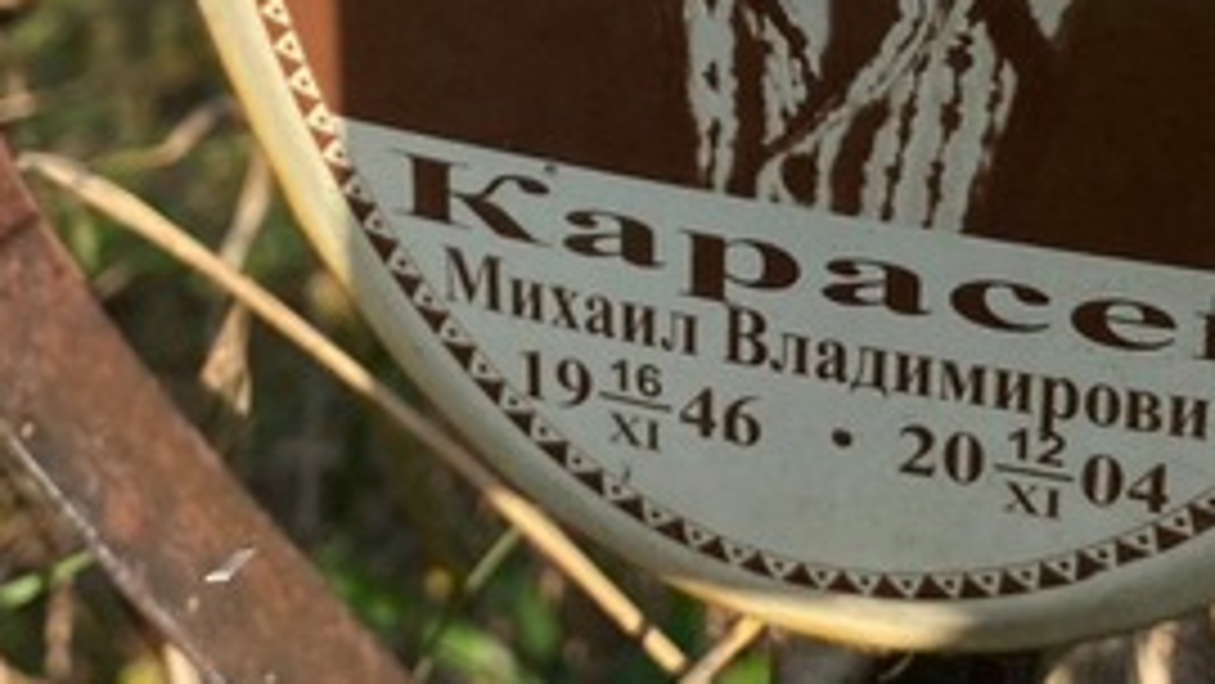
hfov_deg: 25.2
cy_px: -212
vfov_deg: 13.8
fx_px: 2707
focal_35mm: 84
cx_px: 792
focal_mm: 4.25
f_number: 1.8
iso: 32
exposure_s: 1/3205
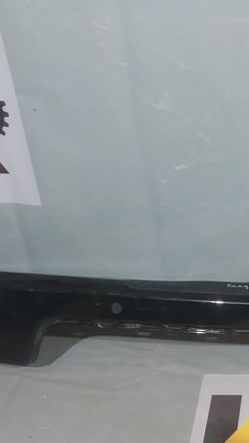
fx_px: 786
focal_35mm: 67
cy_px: 355
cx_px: 307
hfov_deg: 17.1
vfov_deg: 30.7
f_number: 1.9
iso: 160
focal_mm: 3.7
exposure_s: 1/17
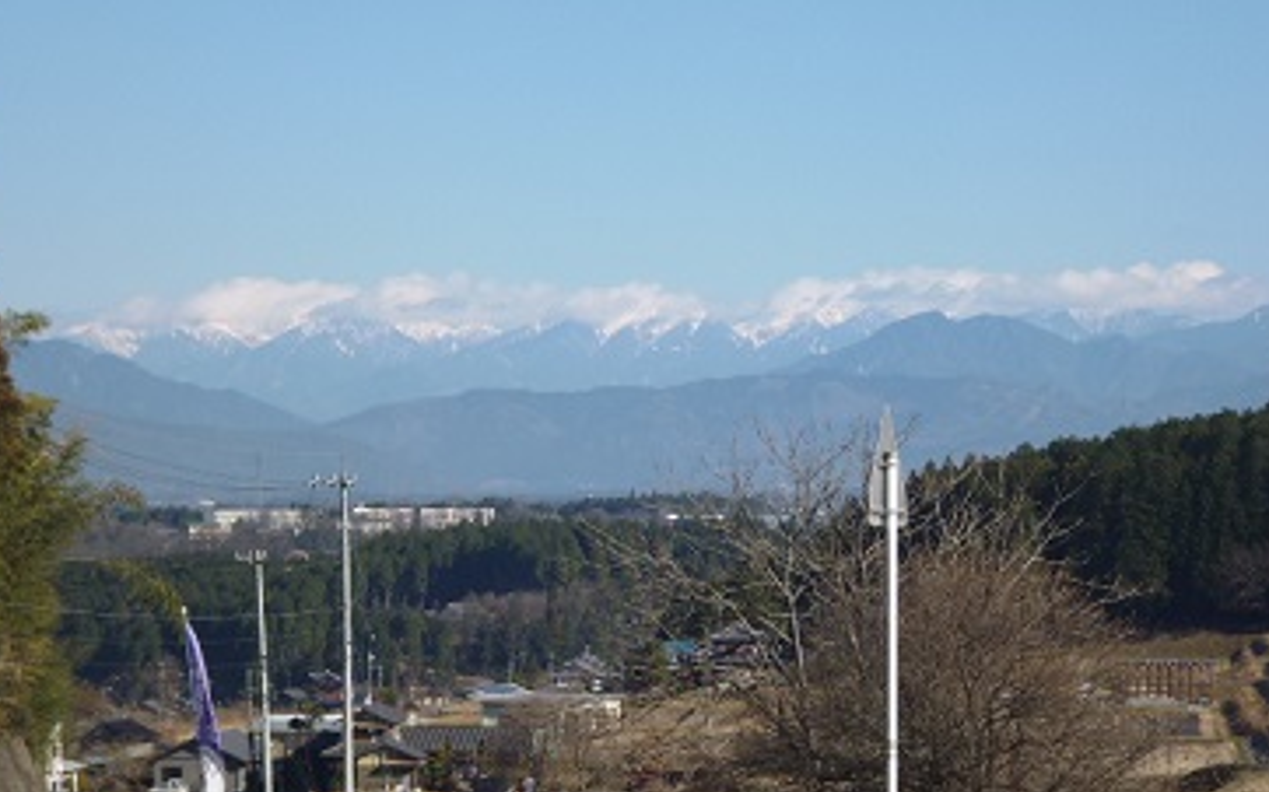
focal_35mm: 135
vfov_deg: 9.7
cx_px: 620
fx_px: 4667
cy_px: 414
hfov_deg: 15.5
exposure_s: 1/250
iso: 100
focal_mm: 21.5
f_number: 6.9
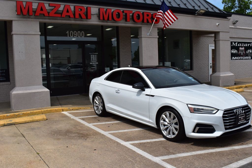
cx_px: 126
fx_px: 252
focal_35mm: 36
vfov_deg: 36.8
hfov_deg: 53.1
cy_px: 84
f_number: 11
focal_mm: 24
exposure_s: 1/500
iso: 200
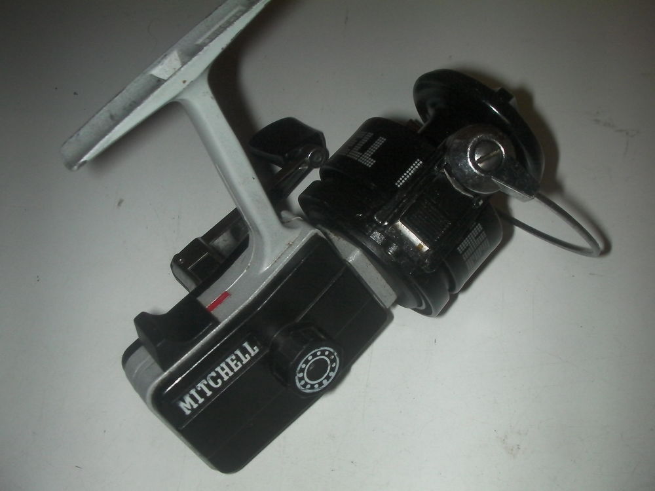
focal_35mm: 38
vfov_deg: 37.7
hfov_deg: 49.0
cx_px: 328
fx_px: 719
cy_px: 246
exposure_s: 1/30
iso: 200
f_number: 5.6
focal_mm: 6.3
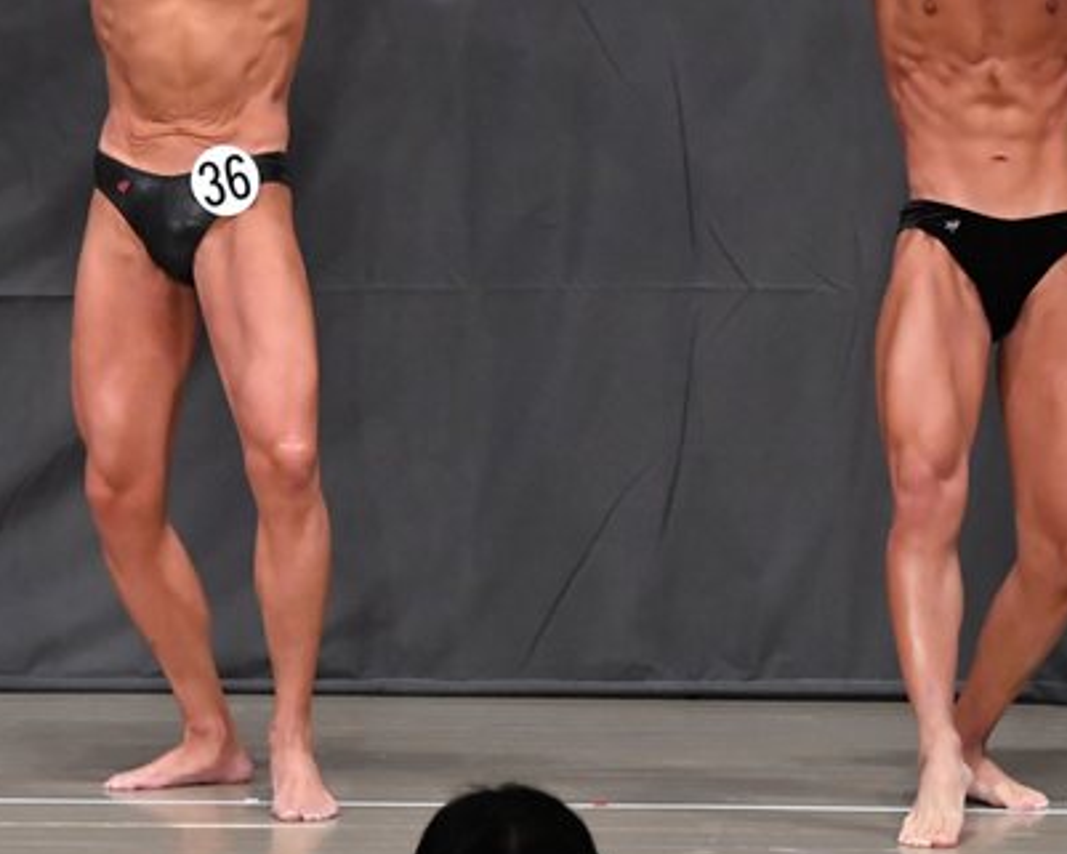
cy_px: 258
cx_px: 544
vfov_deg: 3.8
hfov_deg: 4.7
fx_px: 12887
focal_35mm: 408
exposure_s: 1/400
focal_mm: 150
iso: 6400
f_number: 5.6
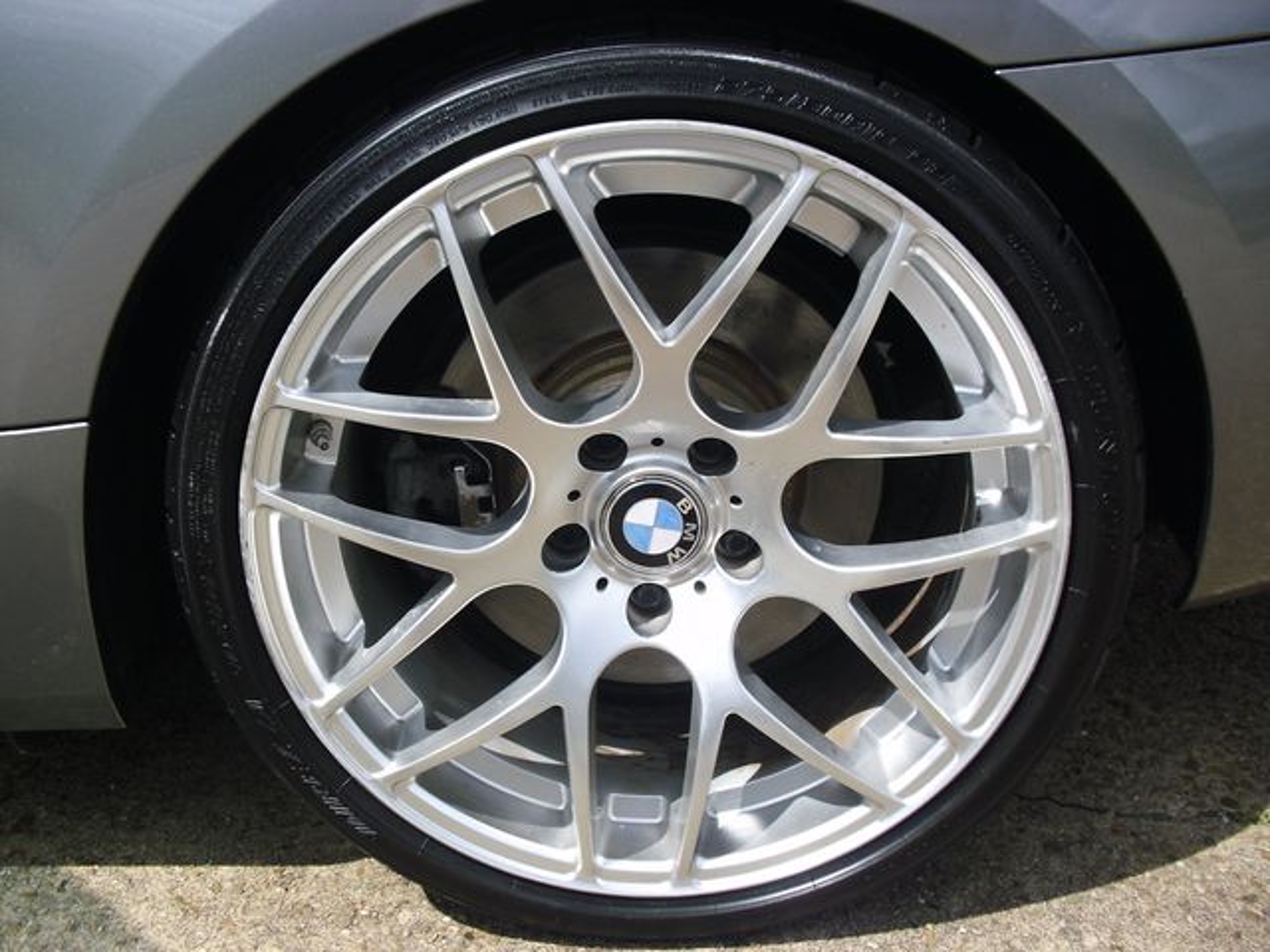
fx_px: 1321
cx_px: 635
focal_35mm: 36
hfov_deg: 51.4
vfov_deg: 39.7
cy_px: 476
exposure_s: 1/125
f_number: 7.8
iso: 80
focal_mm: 6.3
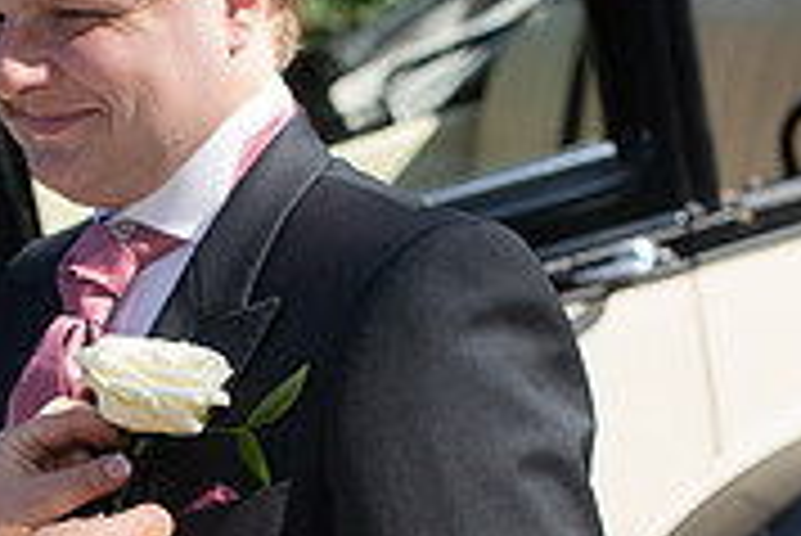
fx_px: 2538
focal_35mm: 114
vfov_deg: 11.9
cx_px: -9
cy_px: 590
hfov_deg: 17.5
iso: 200
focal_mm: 35
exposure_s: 1/1600
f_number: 3.2
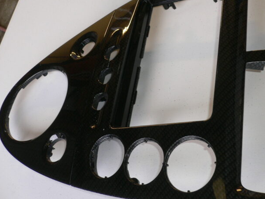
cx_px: 164
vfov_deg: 31.5
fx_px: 352
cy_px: 87
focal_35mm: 46
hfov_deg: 41.0
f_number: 2.8
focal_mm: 5.8
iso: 80
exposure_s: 1/15
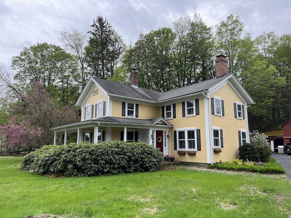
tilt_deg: +9.7
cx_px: 146
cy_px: 109
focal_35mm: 26
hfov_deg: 67.3
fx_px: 219
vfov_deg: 53.1
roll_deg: +0.0
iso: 50
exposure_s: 1/820
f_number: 1.5
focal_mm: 5.7
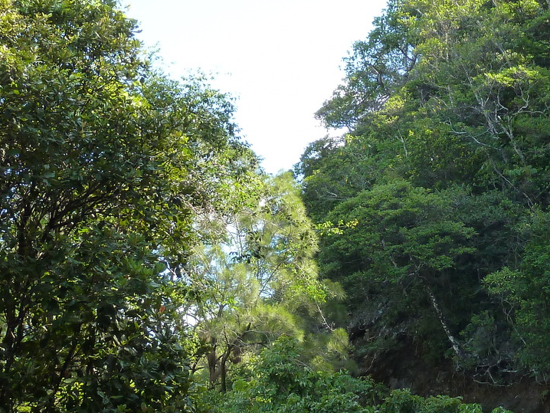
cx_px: 402
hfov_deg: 19.9
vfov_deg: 15.1
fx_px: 1558
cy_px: 198
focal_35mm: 98
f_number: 3.7
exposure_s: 1/100
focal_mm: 7.3
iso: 125
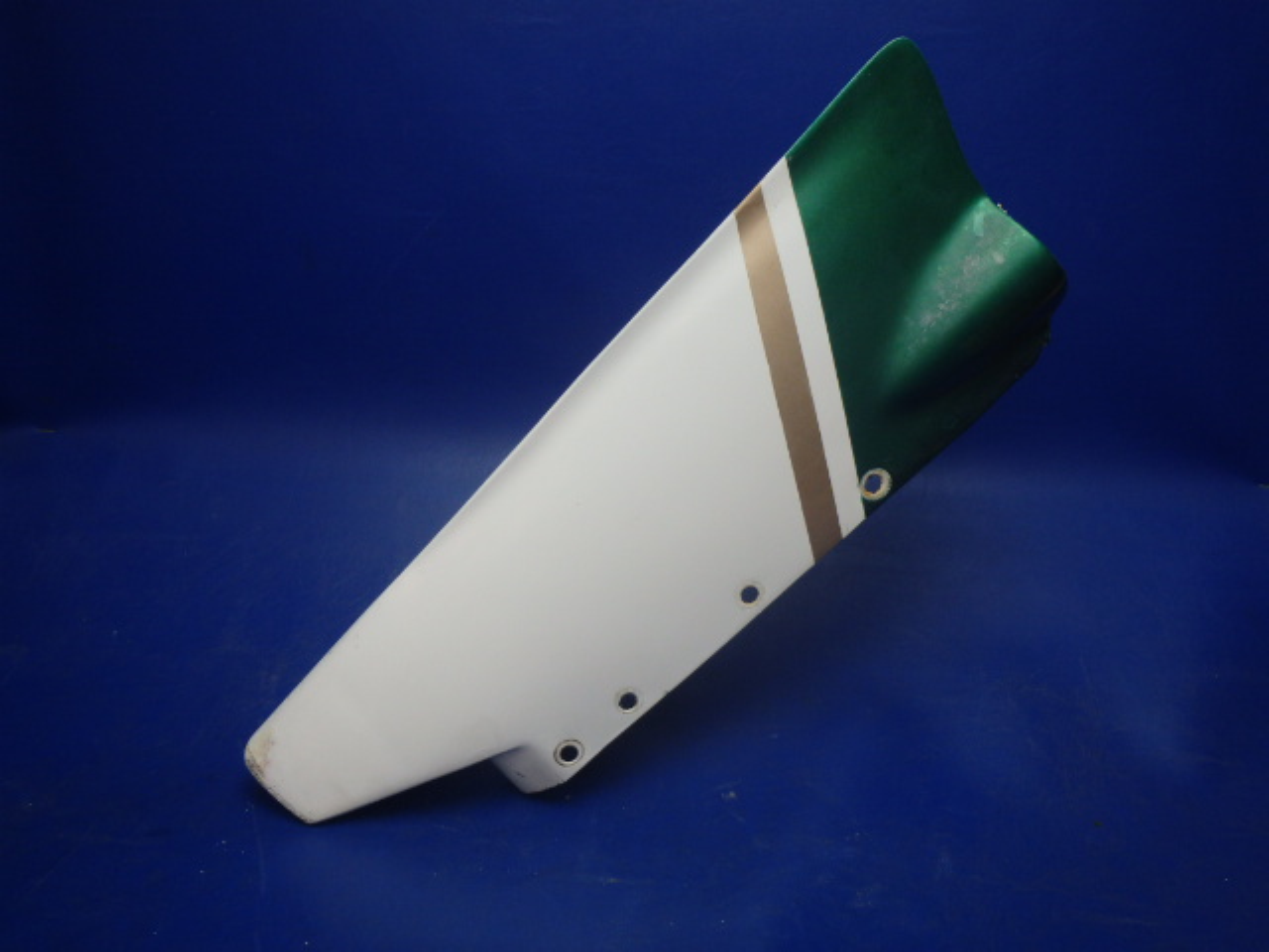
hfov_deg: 63.4
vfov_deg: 49.7
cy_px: 476
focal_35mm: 28
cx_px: 634
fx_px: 1026
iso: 200
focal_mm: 5
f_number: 3.9
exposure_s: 1/50
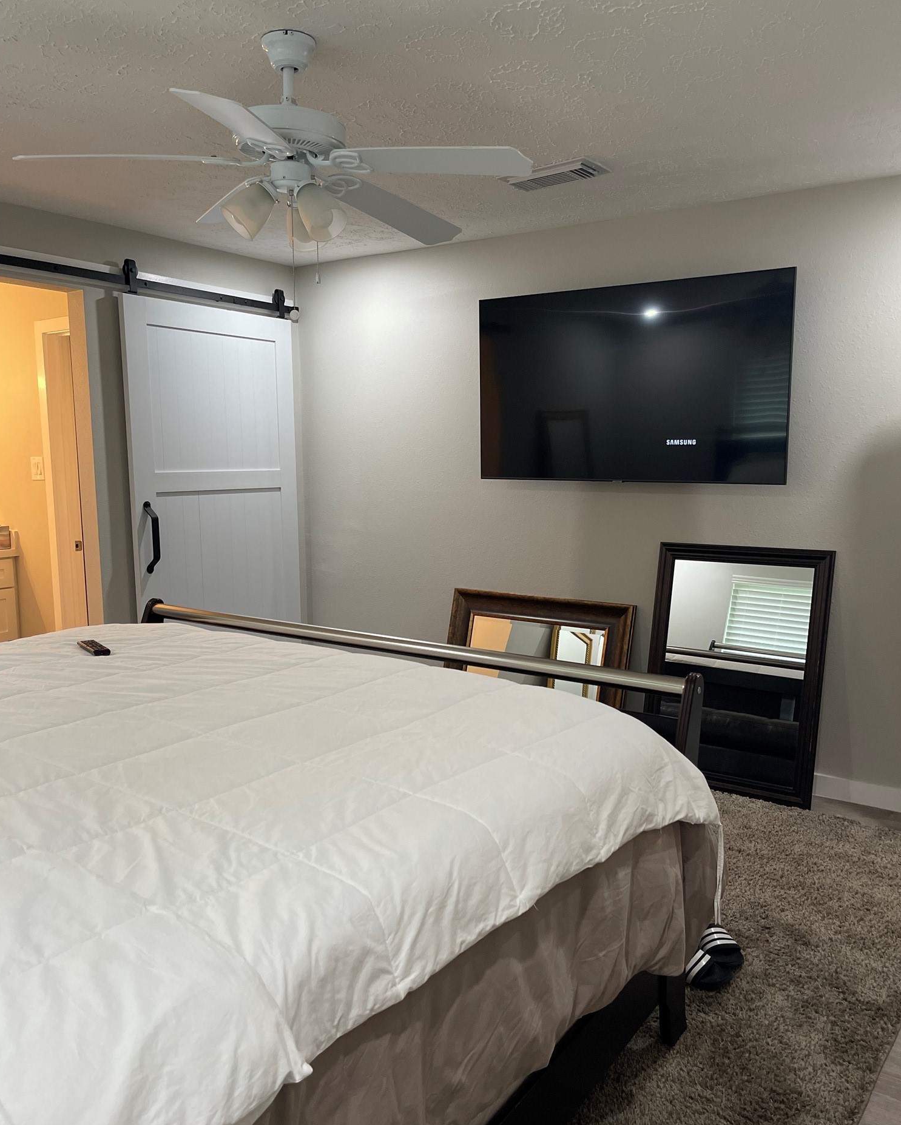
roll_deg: +0.0
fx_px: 933
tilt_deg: -9.6
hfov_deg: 51.5
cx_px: 459
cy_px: 588
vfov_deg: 62.2
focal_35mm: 28
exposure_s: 1/60
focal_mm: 5.1
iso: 200
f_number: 1.6
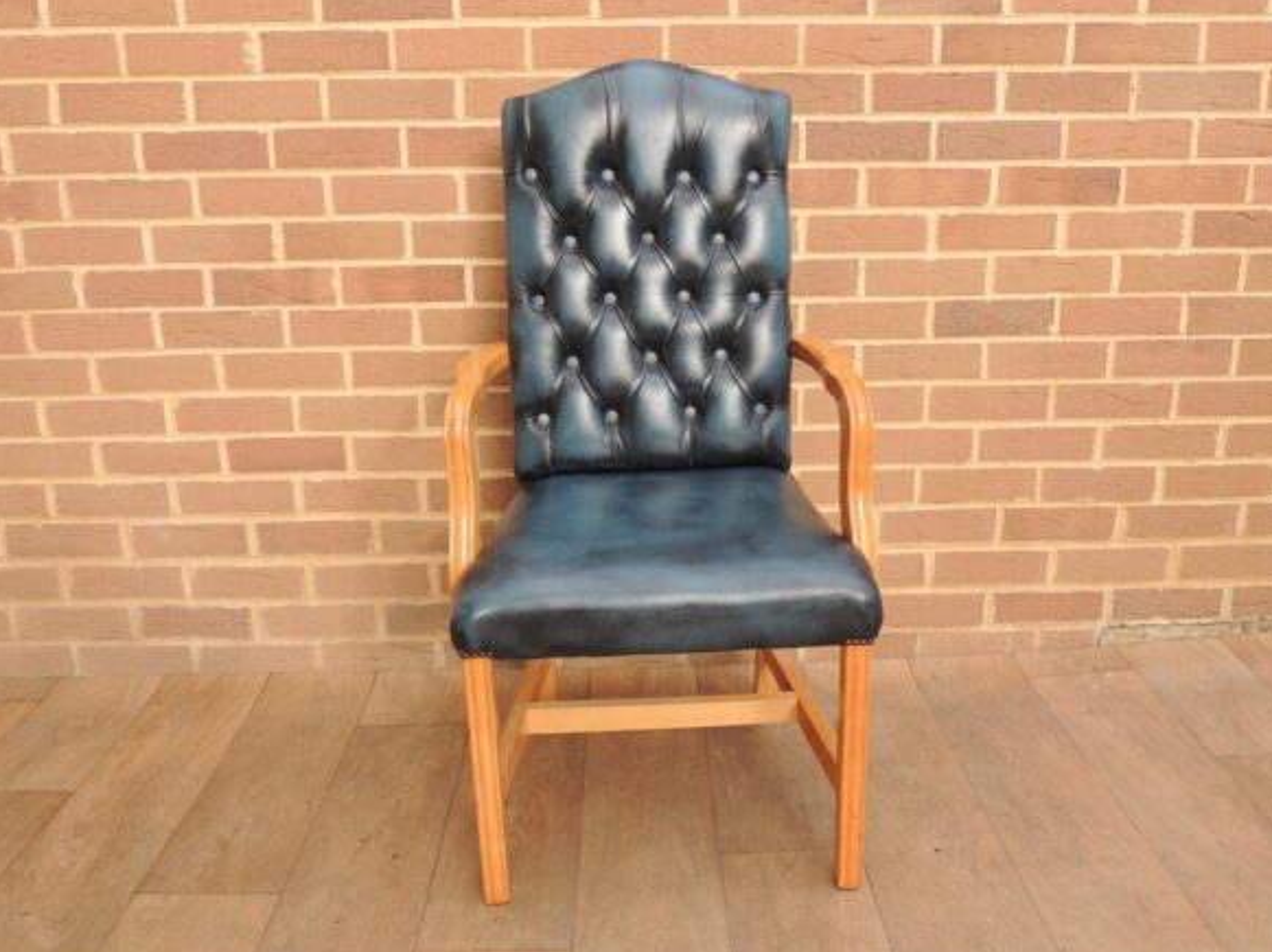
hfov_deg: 58.4
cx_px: 646
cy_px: 486
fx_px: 1138
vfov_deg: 45.4
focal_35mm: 31
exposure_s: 1/160
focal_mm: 5.3
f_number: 3.1
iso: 100
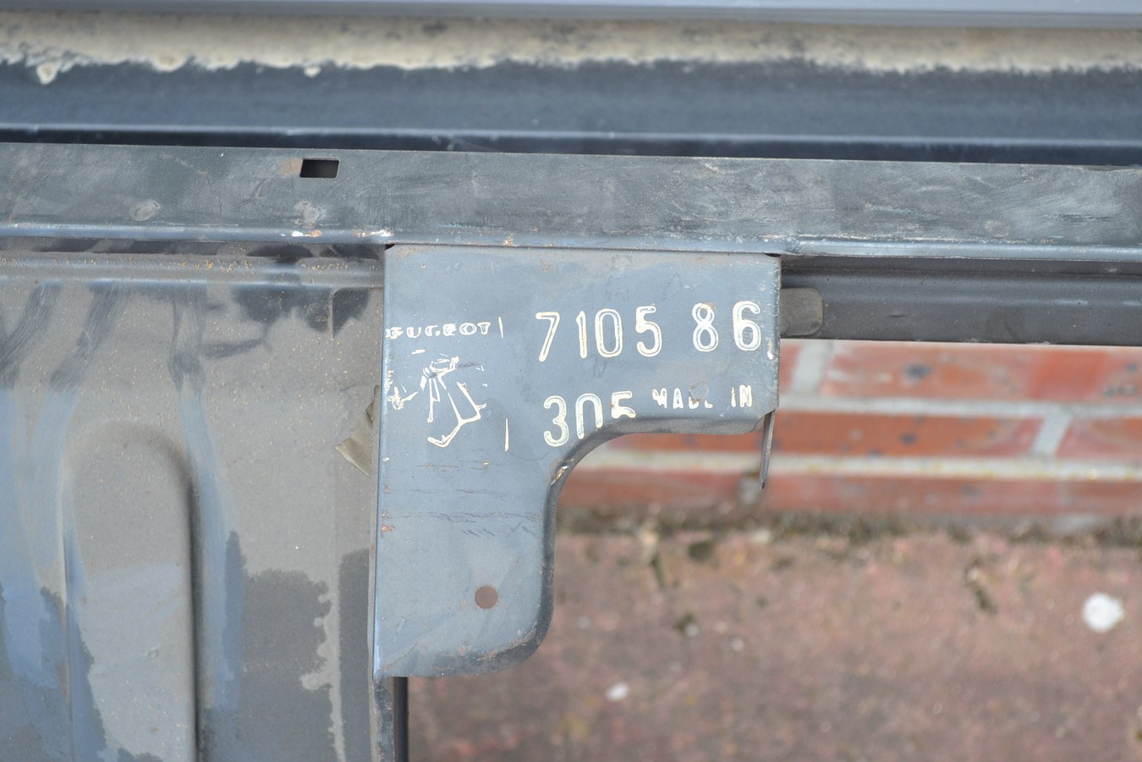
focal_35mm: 63
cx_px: 571
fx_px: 1998
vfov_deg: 21.6
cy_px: 381
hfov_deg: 31.9
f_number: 5.3
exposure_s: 1/60
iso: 450
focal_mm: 42
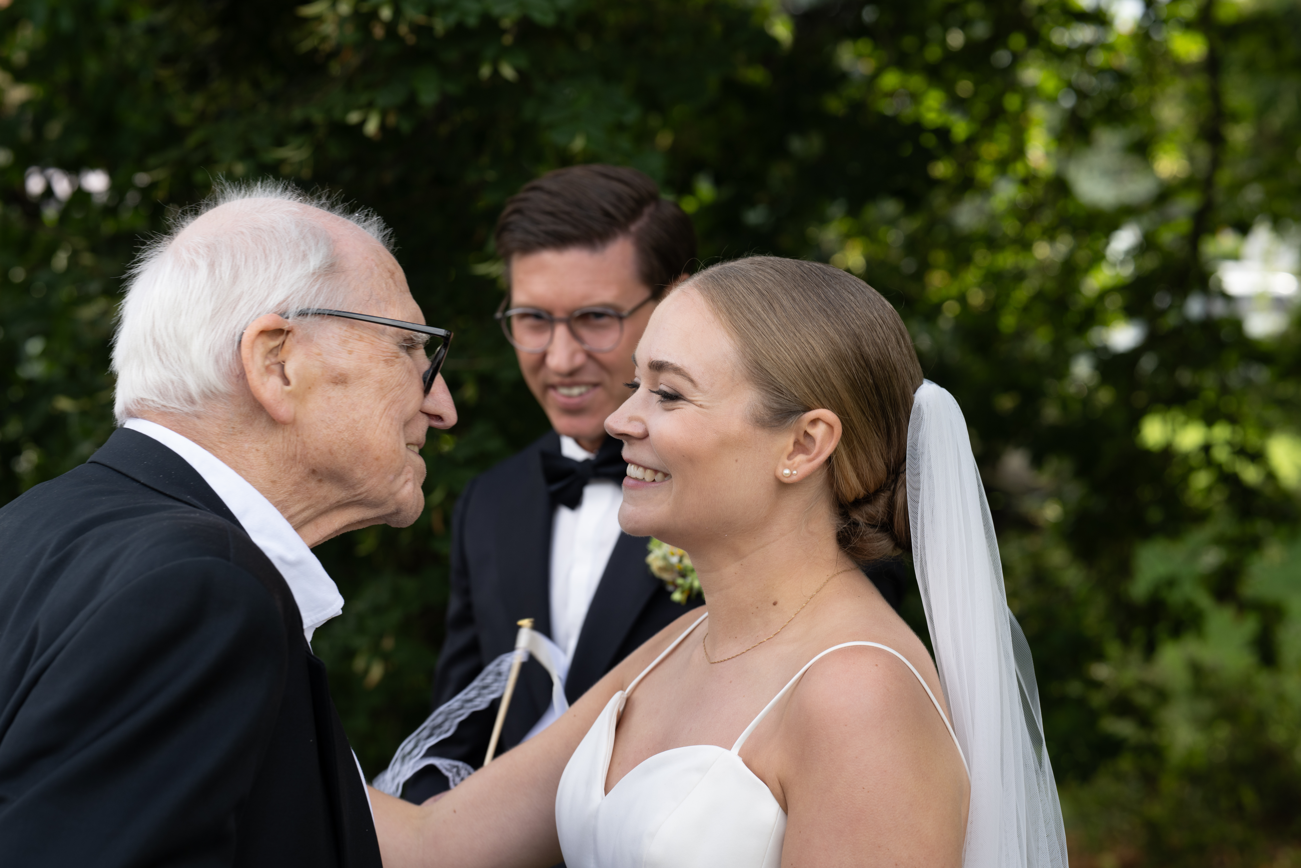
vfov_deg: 16.1
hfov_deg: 23.9
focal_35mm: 85
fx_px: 3072
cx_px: 650
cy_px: 434
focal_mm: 85
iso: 160
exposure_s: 1/125
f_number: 5.6
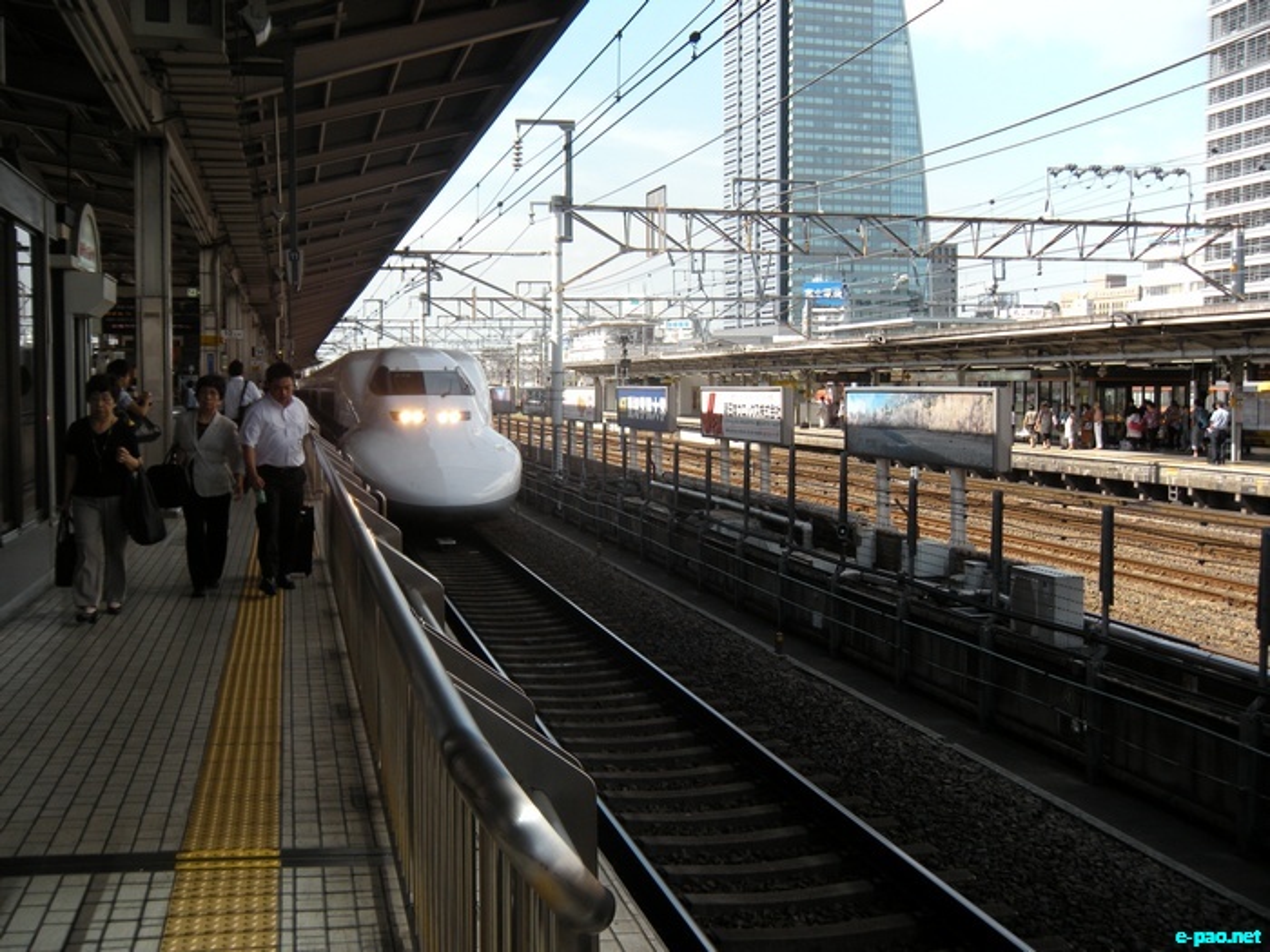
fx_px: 1614
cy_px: 476
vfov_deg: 32.9
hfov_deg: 42.9
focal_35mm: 44
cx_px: 635
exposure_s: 1/275
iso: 64
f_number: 4
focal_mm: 7.4
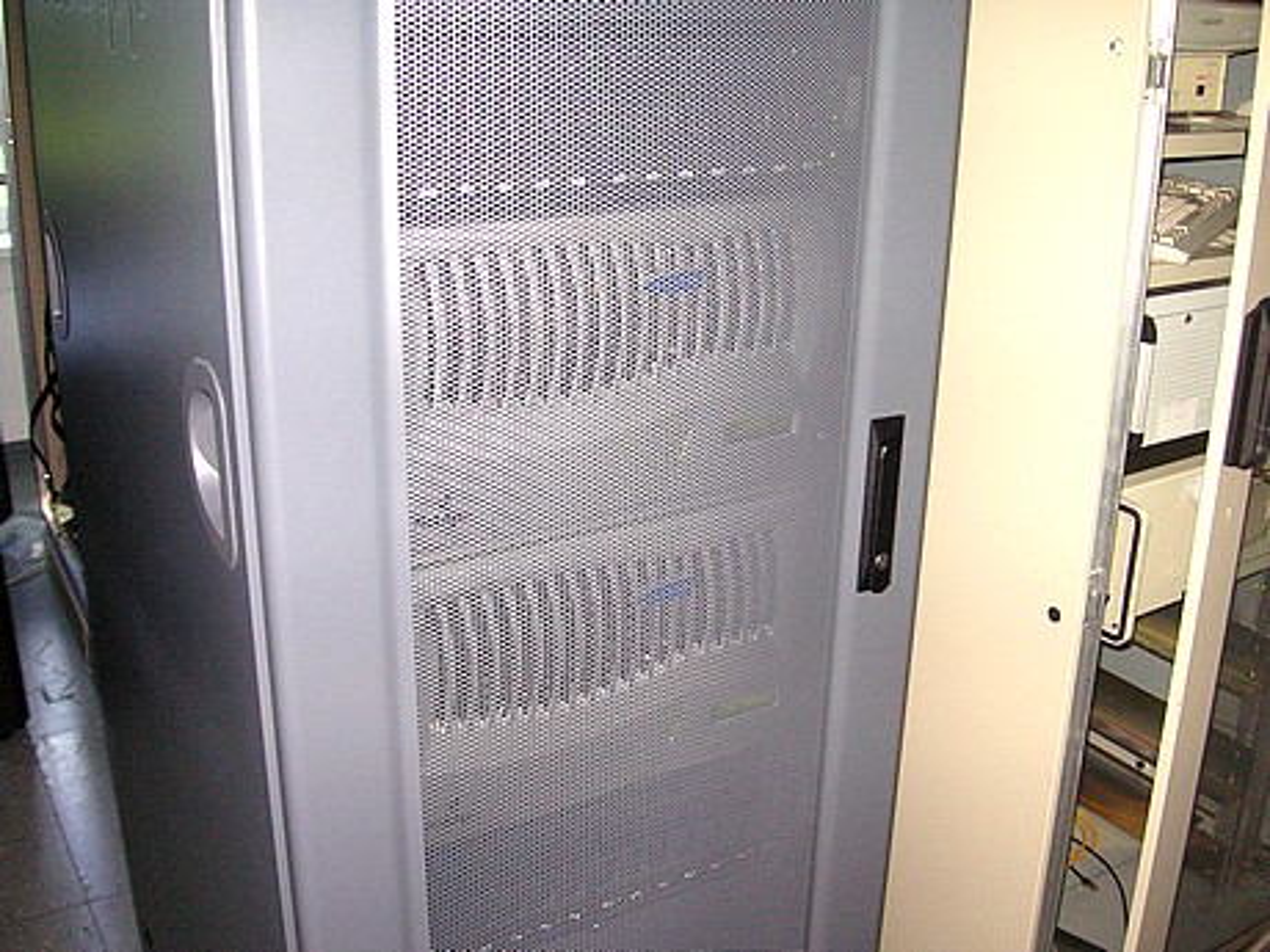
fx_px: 1357
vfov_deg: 38.7
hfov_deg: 50.1
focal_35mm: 37
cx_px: 635
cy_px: 476
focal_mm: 6.1
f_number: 2.8
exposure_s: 1/45
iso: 160
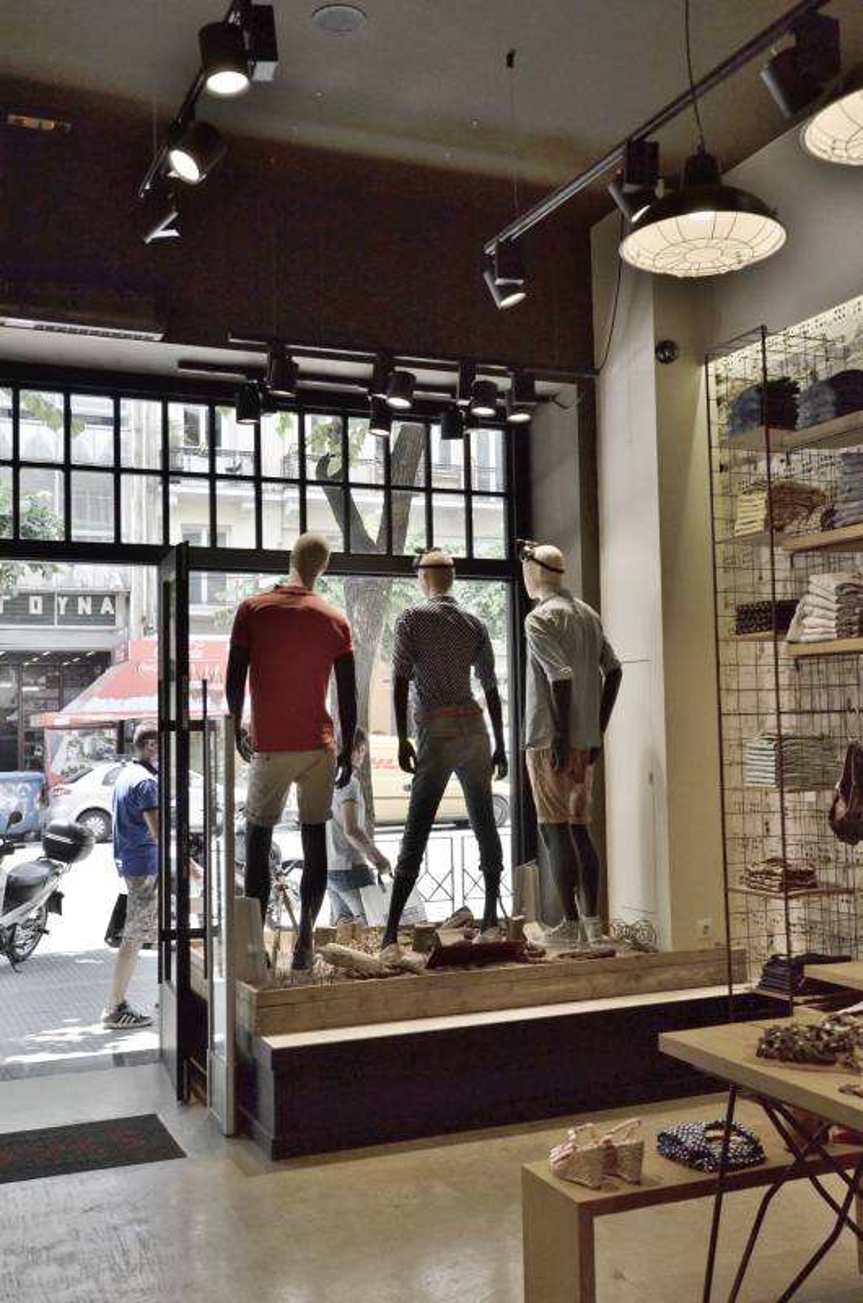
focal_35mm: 36
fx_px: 1300
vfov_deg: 53.2
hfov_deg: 36.7
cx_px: 432
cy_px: 652
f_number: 4
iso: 800
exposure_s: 1/1000
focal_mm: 24
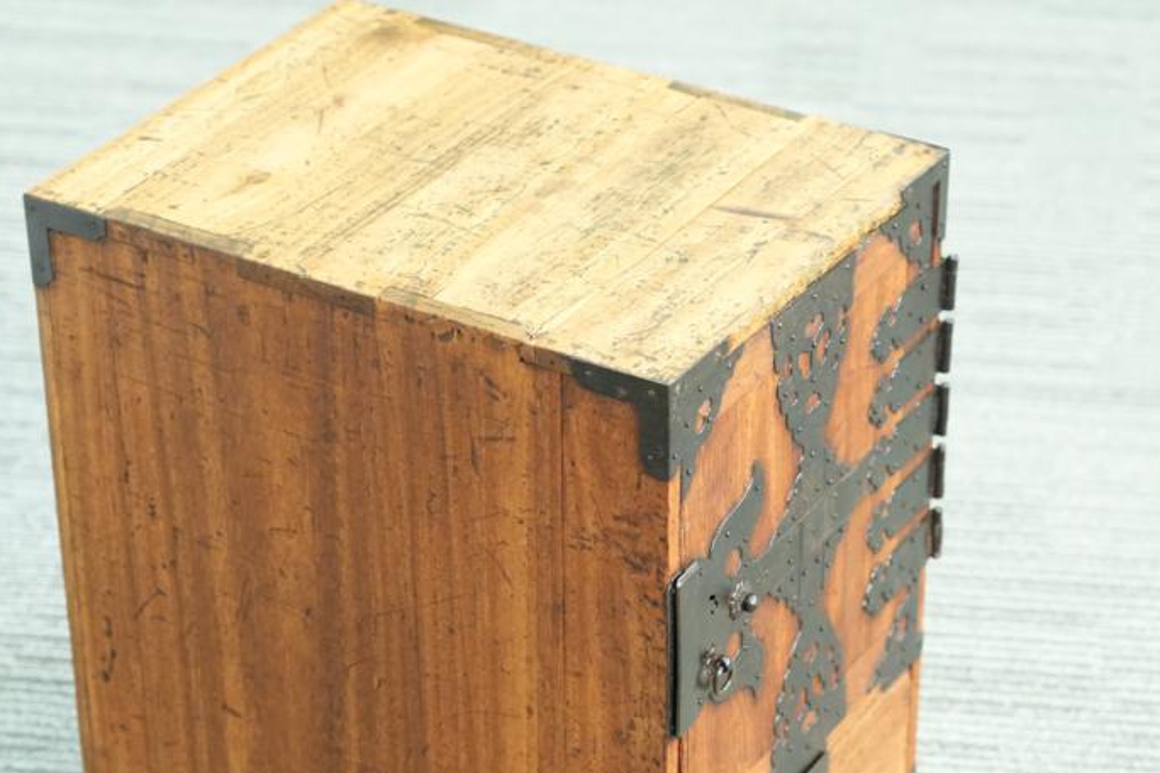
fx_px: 3319
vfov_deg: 13.3
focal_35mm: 103
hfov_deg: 19.8
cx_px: 522
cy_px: 557
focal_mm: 65
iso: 4000
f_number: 4
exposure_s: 1/80
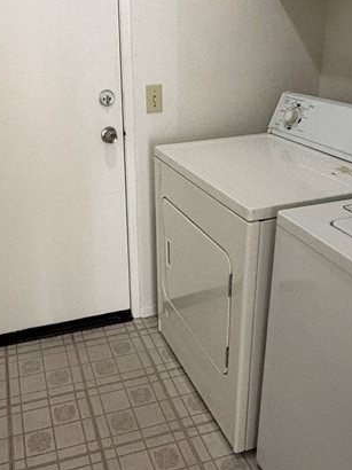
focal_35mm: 35
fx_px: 475
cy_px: 217
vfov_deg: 52.6
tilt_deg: -21.3
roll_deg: +0.6
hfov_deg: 40.4
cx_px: 138
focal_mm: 2.22
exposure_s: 1/60
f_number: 2.2
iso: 640
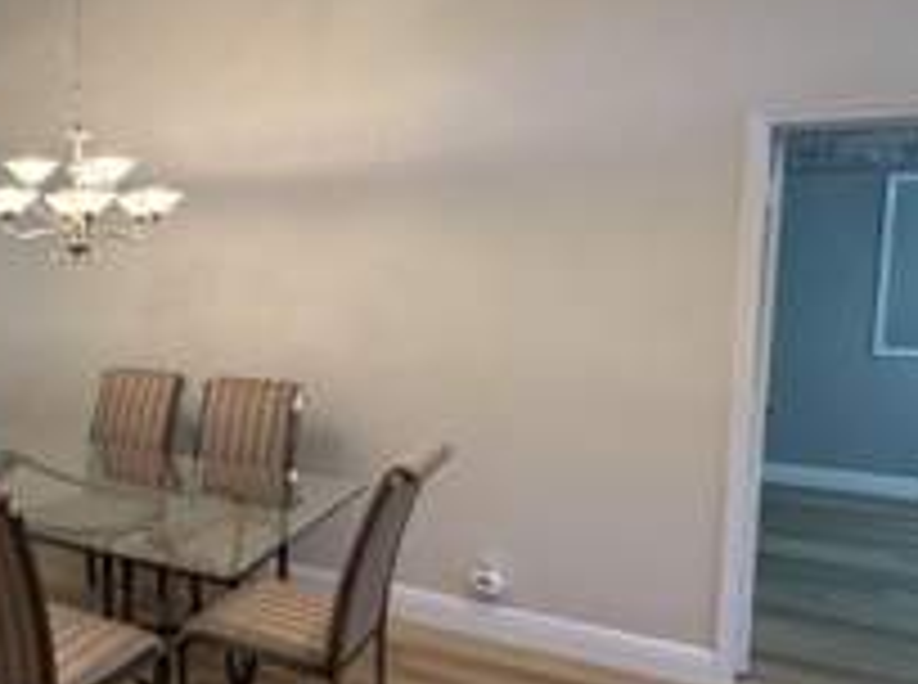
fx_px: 873
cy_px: 322
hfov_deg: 51.2
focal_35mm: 33
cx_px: 153
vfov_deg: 42.8
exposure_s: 1/60
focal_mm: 2.22
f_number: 2.2
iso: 320
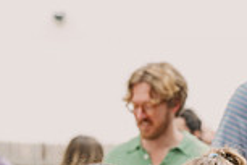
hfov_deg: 7.7
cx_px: 34
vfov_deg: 5.1
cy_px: 311
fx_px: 1825
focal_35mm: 266
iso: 1250
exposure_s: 1/640
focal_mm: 70
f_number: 4.5
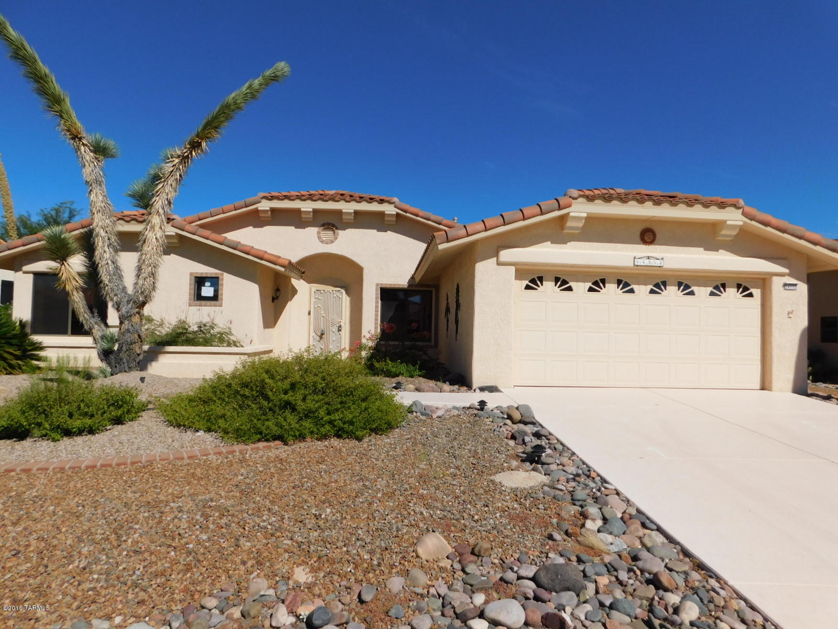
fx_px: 557
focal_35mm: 23
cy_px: 314
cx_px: 419
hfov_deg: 73.9
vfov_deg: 58.9
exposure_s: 1/800
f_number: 6
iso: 125
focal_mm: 4
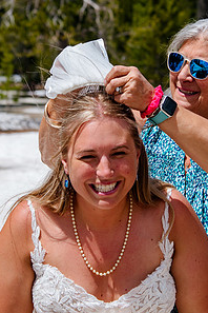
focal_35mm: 137
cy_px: 82
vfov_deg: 14.9
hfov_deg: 10.0
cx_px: 127
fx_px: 1187
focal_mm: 58
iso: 200
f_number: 5
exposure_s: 1/500
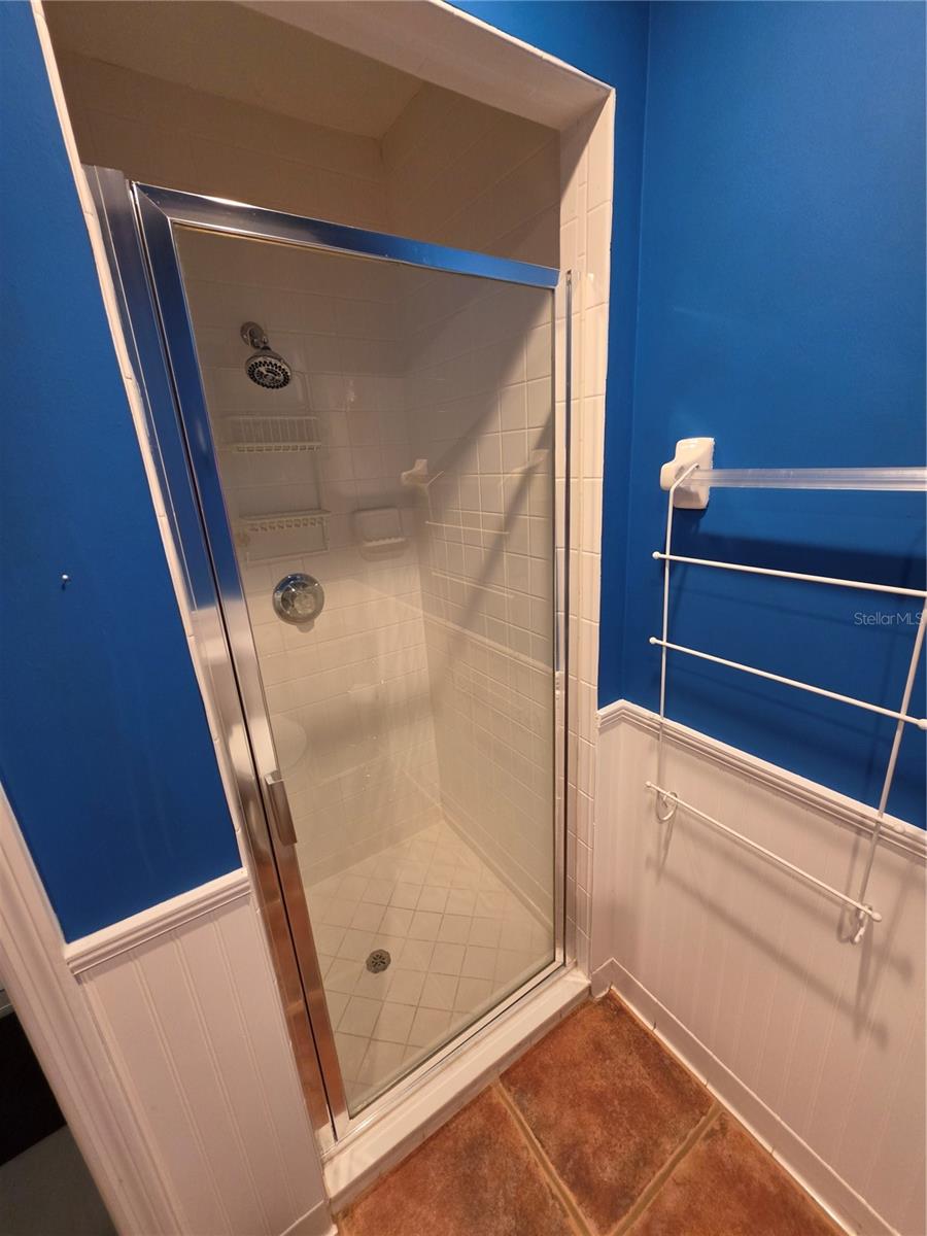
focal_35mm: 13
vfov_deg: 106.2
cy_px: 618
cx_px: 464
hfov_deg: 89.9
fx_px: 464
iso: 250
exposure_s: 1/60
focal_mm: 2.2
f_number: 1.9
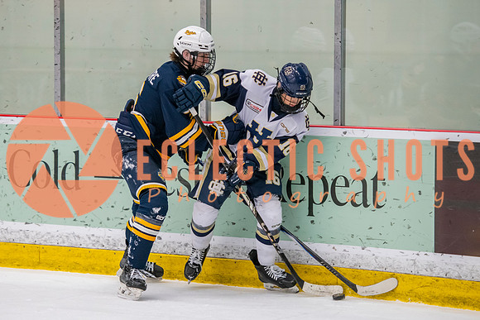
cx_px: 218
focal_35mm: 177
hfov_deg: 11.6
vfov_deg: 7.7
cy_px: 180
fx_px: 2365
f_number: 3.2
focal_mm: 135
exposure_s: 1/640
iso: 2000
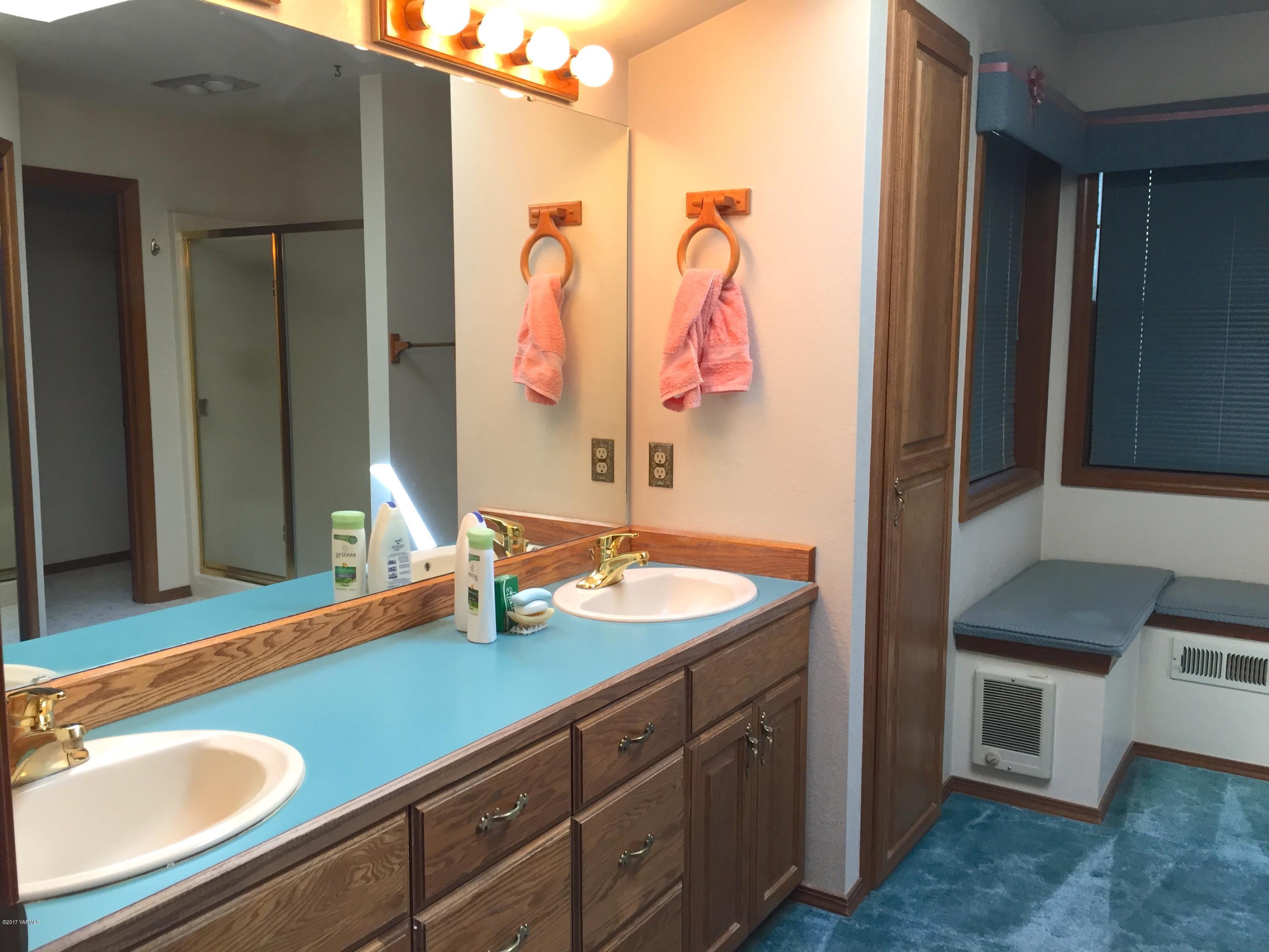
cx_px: 634
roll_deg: -1.4
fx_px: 1063
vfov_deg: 48.2
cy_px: 476
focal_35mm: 29
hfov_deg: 61.7
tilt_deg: -6.3
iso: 32
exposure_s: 1/30
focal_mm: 4.15
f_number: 2.2
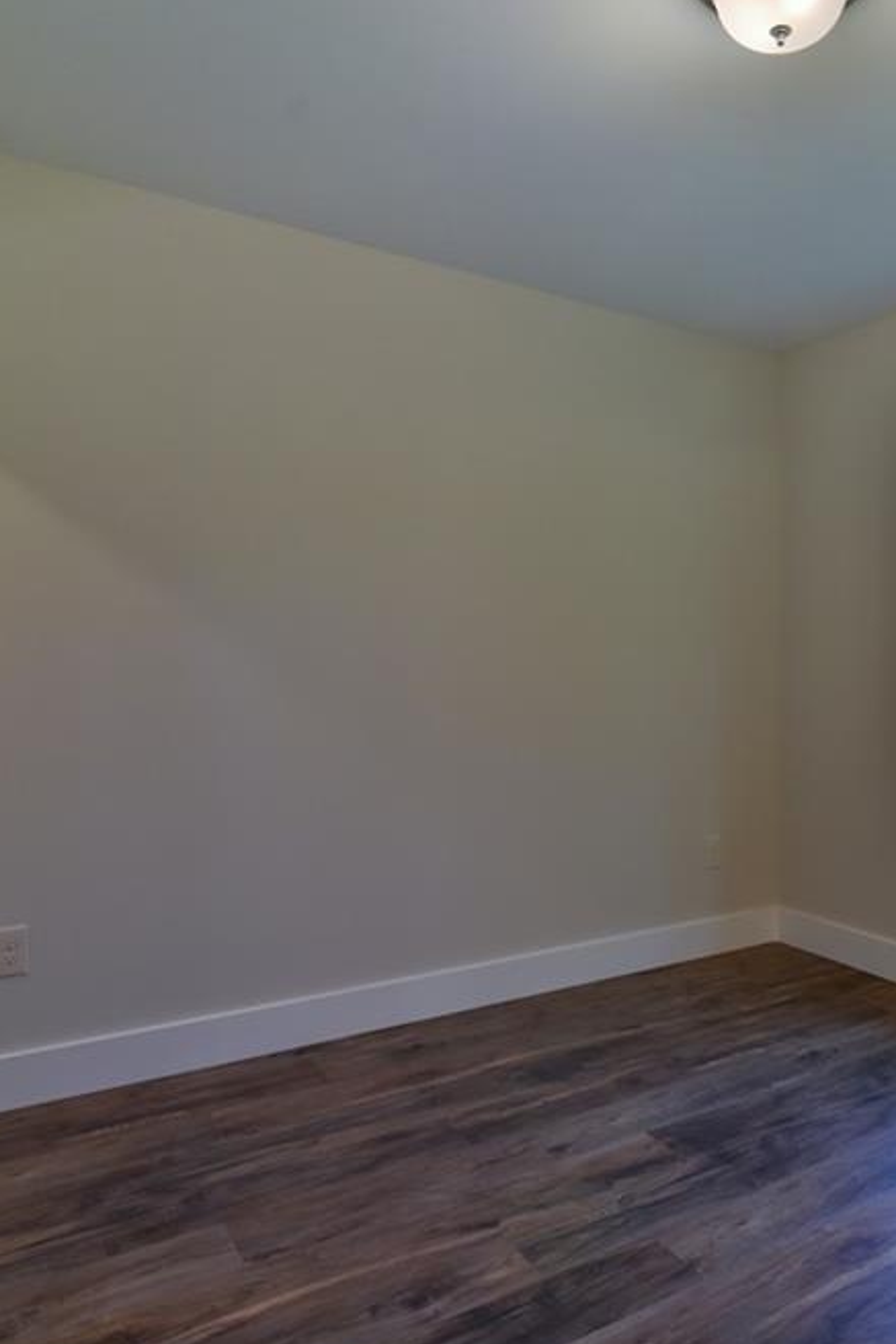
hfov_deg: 49.3
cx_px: 670
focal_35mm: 25
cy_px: 660
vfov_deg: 71.5
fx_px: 933
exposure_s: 1/200
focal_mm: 16
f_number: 7.1
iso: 1600
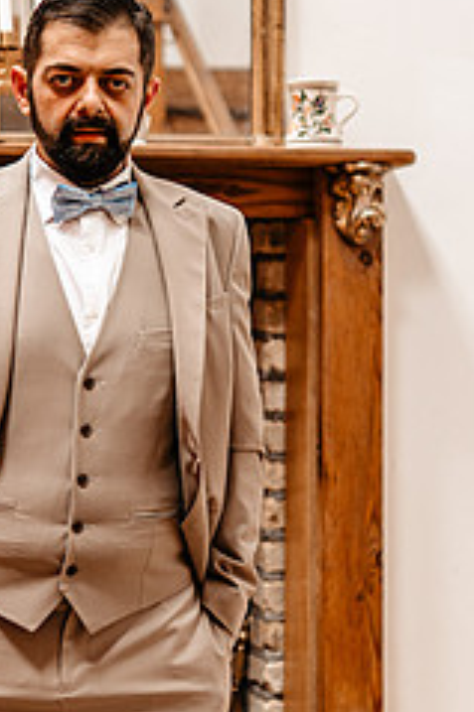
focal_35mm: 98
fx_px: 1938
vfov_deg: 20.8
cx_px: 119
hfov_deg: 13.9
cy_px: 289
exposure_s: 1/200
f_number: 1.4
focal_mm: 35
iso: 250
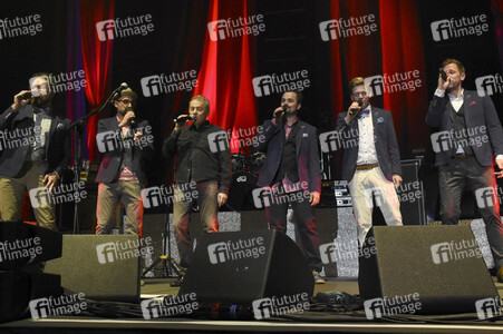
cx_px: 252
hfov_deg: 55.1
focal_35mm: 34
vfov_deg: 38.3
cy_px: 167
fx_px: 482
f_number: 6.3
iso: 3200
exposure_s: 1/200
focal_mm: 23
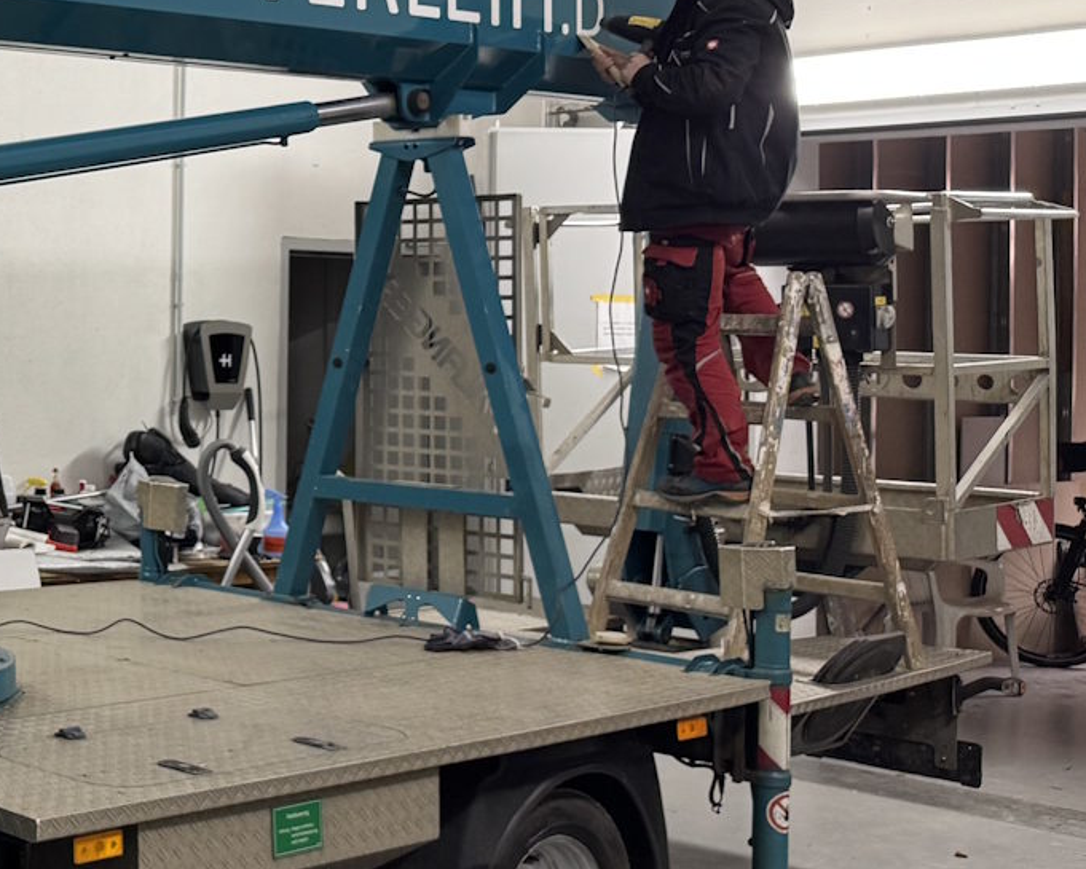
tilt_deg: +1.4
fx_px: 2122
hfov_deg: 25.2
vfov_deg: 23.0
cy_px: 260
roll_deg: -0.9
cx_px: -290
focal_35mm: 66
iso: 200
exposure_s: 1/50
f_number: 1.78
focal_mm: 6.76
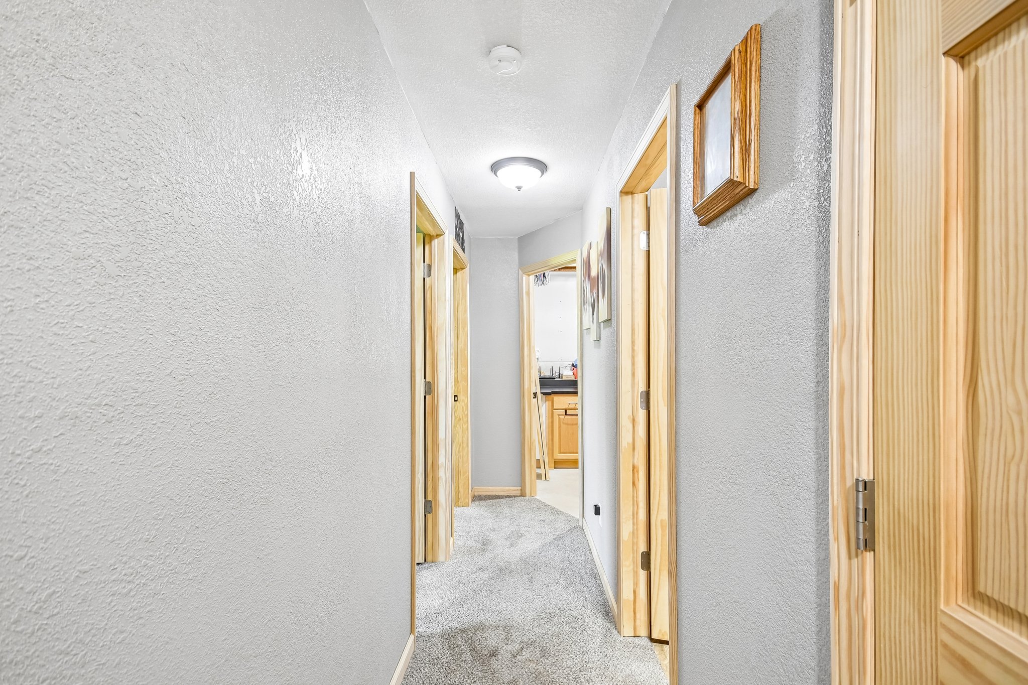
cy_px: 342
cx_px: 514
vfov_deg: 77.3
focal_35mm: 15
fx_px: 428
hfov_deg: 100.4
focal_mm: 10
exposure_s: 1/13
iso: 400
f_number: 6.3
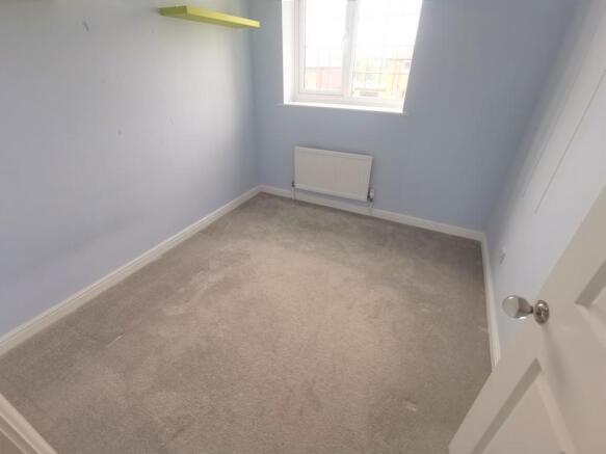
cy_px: 227
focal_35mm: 16
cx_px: 303
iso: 100
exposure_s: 1/100
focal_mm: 2.35
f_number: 2.2
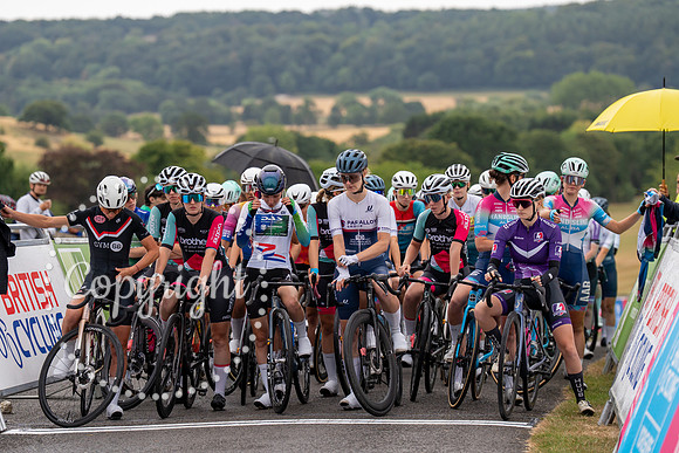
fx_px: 2915
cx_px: 346
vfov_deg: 8.9
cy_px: 217
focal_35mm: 155
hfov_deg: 13.3
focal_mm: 148
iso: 400
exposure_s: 1/800
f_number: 3.5
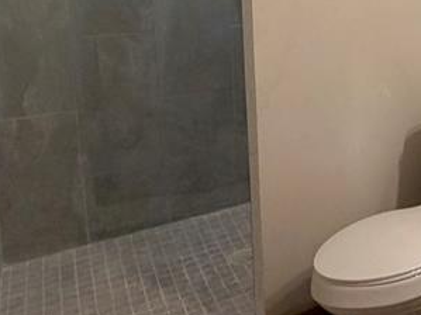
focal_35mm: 48
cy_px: 18
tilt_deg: -9.5
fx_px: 584
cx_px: 504
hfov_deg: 32.7
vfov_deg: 28.8
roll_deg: -1.7
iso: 320
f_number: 2.2
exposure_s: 1/120
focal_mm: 2.22
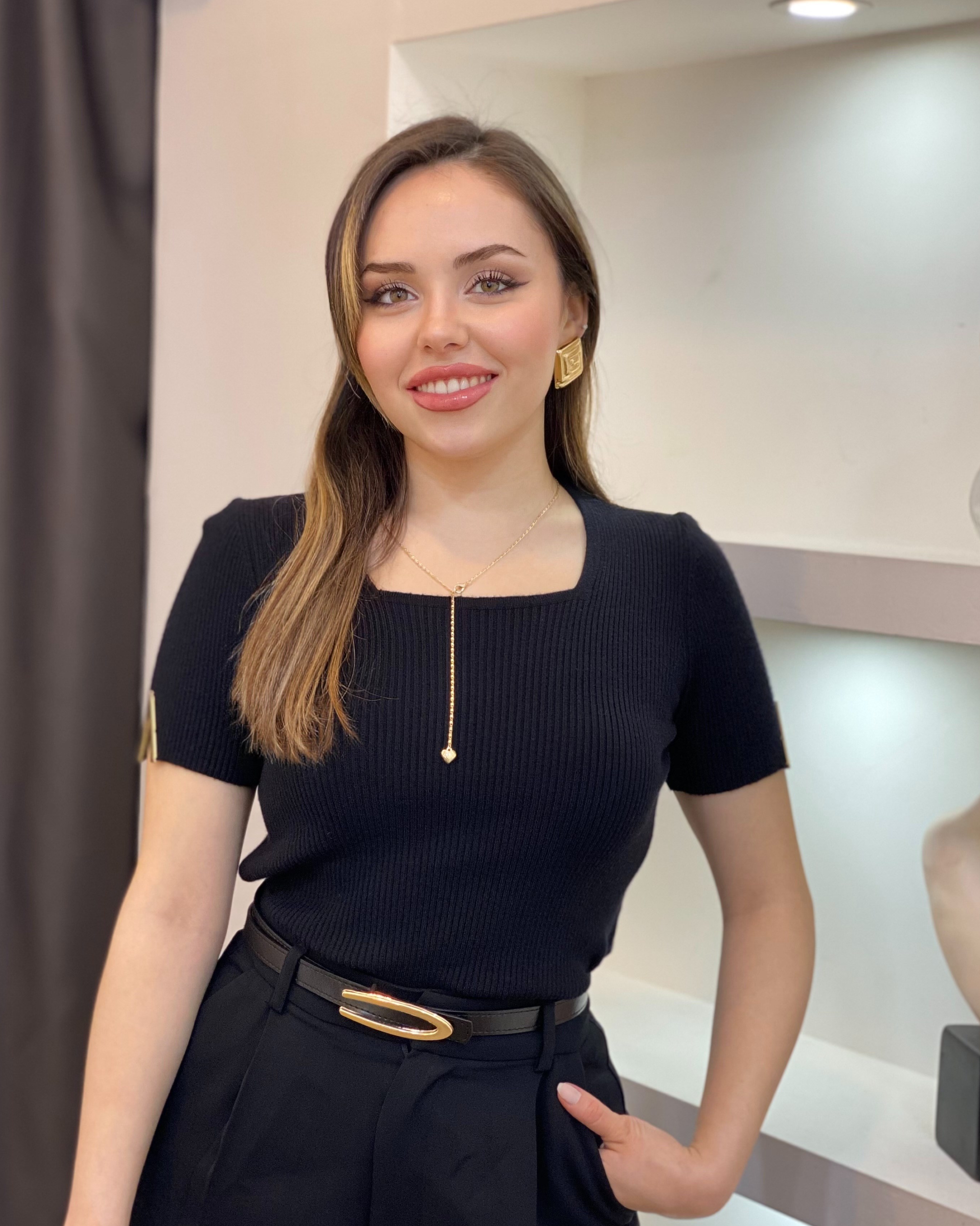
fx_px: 2175
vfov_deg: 31.4
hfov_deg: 25.4
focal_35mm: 60
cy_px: 712
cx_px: 464
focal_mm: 6
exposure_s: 1/100
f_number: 2
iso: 125
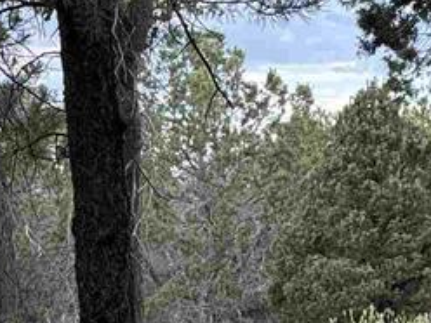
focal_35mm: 198
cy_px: 326
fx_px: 2465
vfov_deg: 7.5
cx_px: 196
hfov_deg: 10.0
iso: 80
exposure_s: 1/382
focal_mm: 6.76
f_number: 1.78
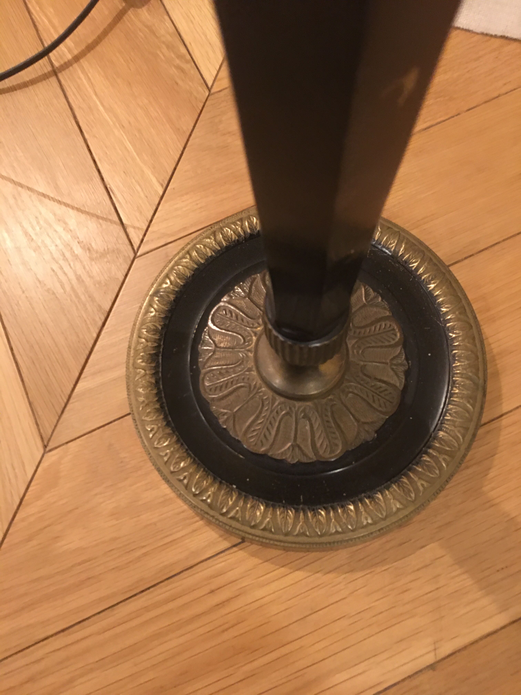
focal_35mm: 29
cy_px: 348
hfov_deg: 48.2
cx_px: 260
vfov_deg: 61.7
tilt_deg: -70.8
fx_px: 582
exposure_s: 1/4
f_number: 2.2
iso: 125
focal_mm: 4.15
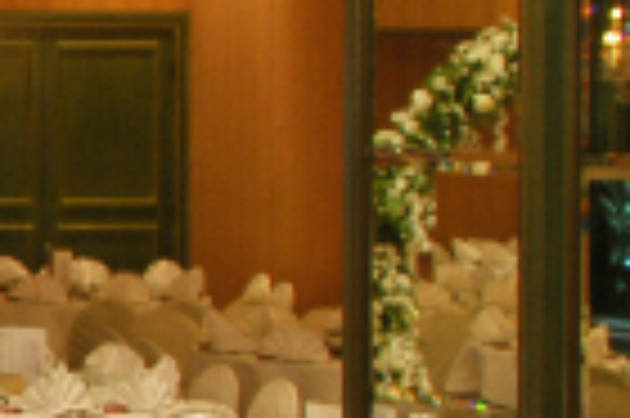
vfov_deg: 8.4
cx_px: -1058
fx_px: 2847
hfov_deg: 10.3
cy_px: 364
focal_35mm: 163
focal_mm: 19
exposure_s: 1
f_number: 5
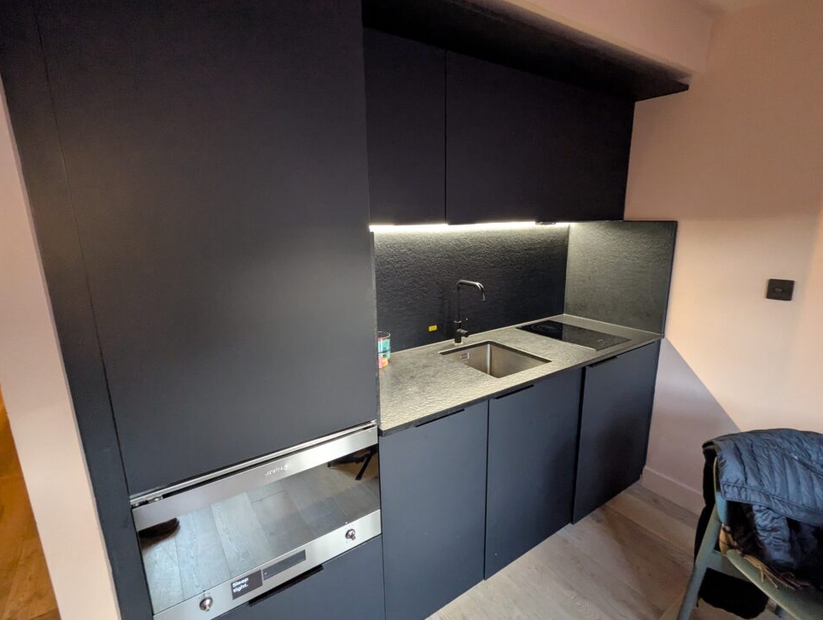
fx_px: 405
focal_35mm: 17
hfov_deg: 90.9
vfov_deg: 74.9
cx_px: 427
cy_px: 312
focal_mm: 2.35
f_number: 2.2
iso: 569
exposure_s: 1/25
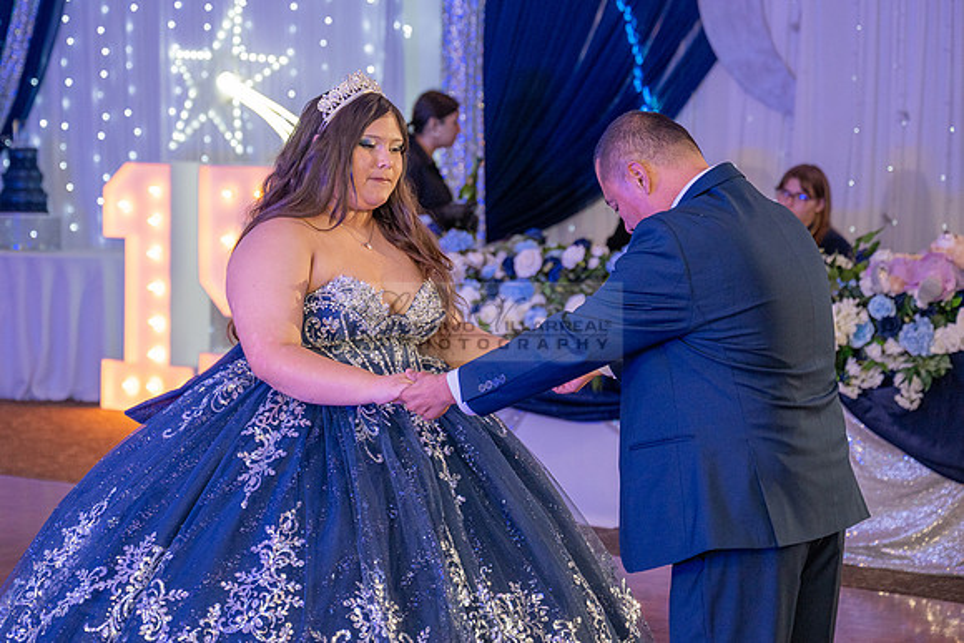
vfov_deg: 15.3
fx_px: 2389
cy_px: 270
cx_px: 350
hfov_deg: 22.8
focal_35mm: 89
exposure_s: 1/200
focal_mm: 70
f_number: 3.2
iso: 1250
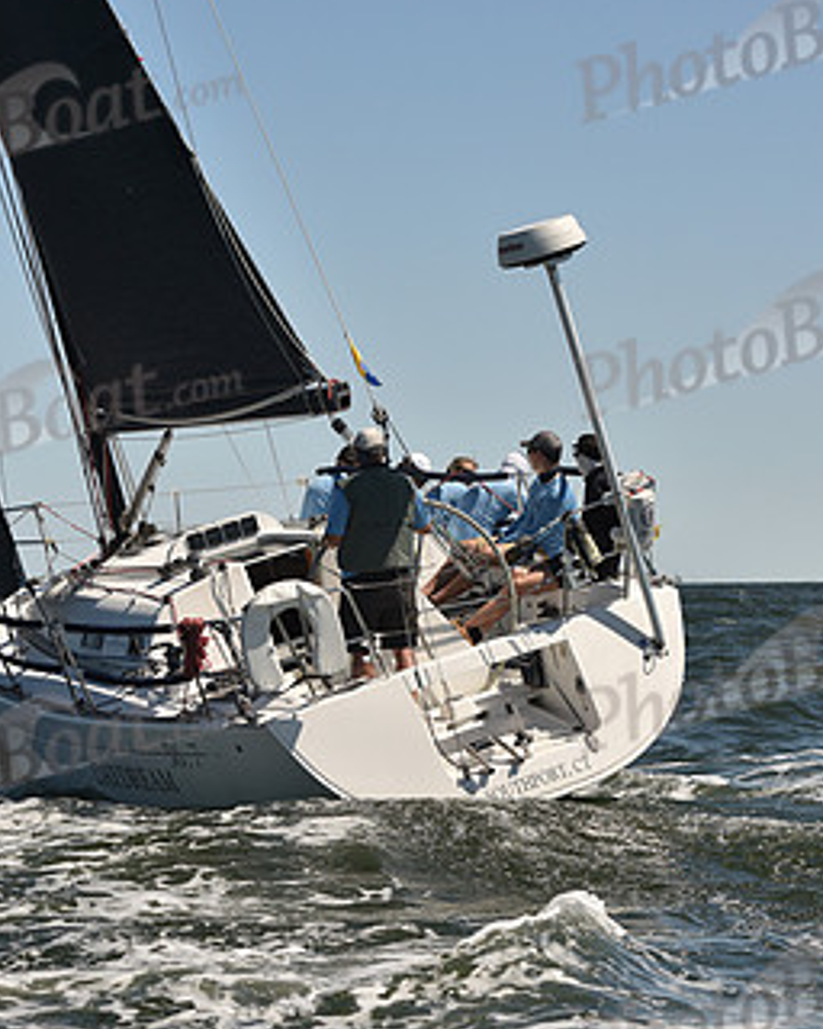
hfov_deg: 13.0
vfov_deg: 16.2
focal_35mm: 119
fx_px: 3623
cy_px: 548
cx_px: 412
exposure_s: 1/1250
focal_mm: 70
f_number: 5
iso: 250
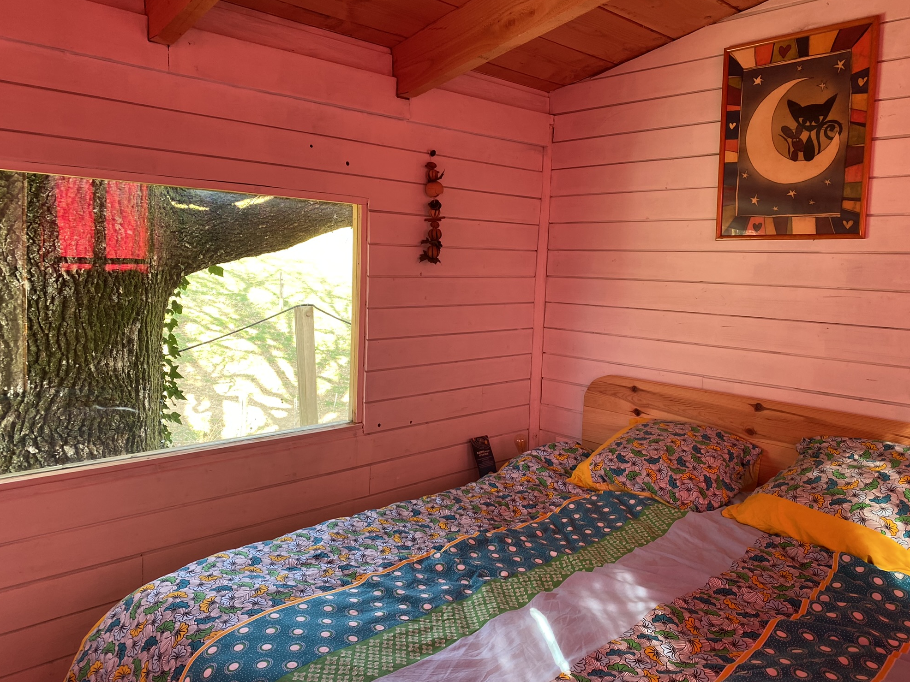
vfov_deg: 51.3
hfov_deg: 65.3
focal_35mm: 27
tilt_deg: -4.8
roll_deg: -1.6
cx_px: 468
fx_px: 710
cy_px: 333
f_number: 1.8
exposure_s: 1/100
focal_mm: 4.25
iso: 125
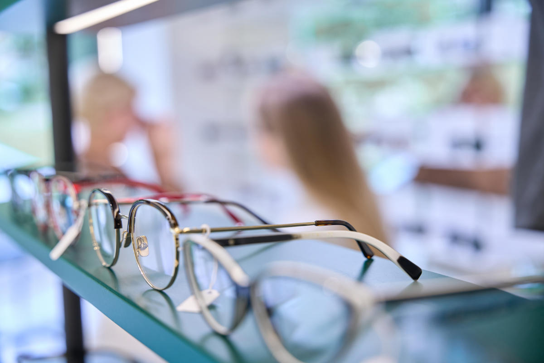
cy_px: 182
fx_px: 754
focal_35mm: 50
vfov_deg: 27.0
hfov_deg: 39.7
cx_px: 272
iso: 640
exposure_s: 1/250
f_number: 2.8
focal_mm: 49.9
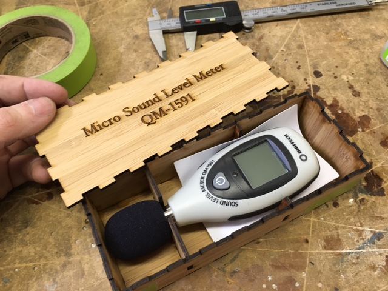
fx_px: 325
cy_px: 146
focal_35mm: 29
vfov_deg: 48.2
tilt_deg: -59.5
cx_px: 194
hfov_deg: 61.7
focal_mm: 4.15
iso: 80
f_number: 2.2
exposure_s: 1/33
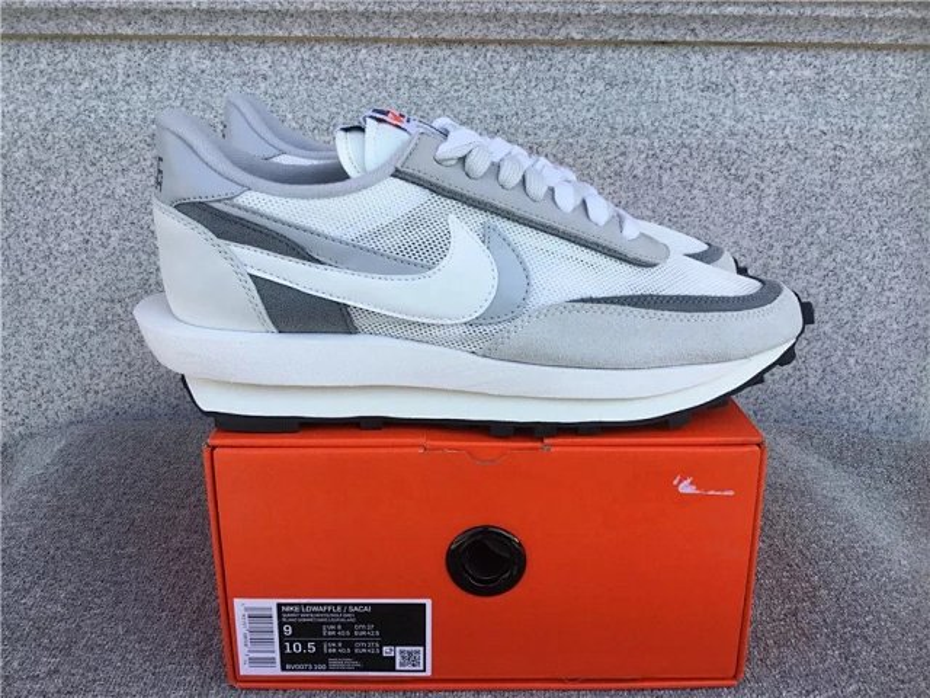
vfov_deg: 45.4
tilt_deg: -17.8
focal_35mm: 31
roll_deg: -0.1
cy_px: 349
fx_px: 833
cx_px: 465
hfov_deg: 58.4
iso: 25
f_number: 2.4
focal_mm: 3.3
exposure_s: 1/344
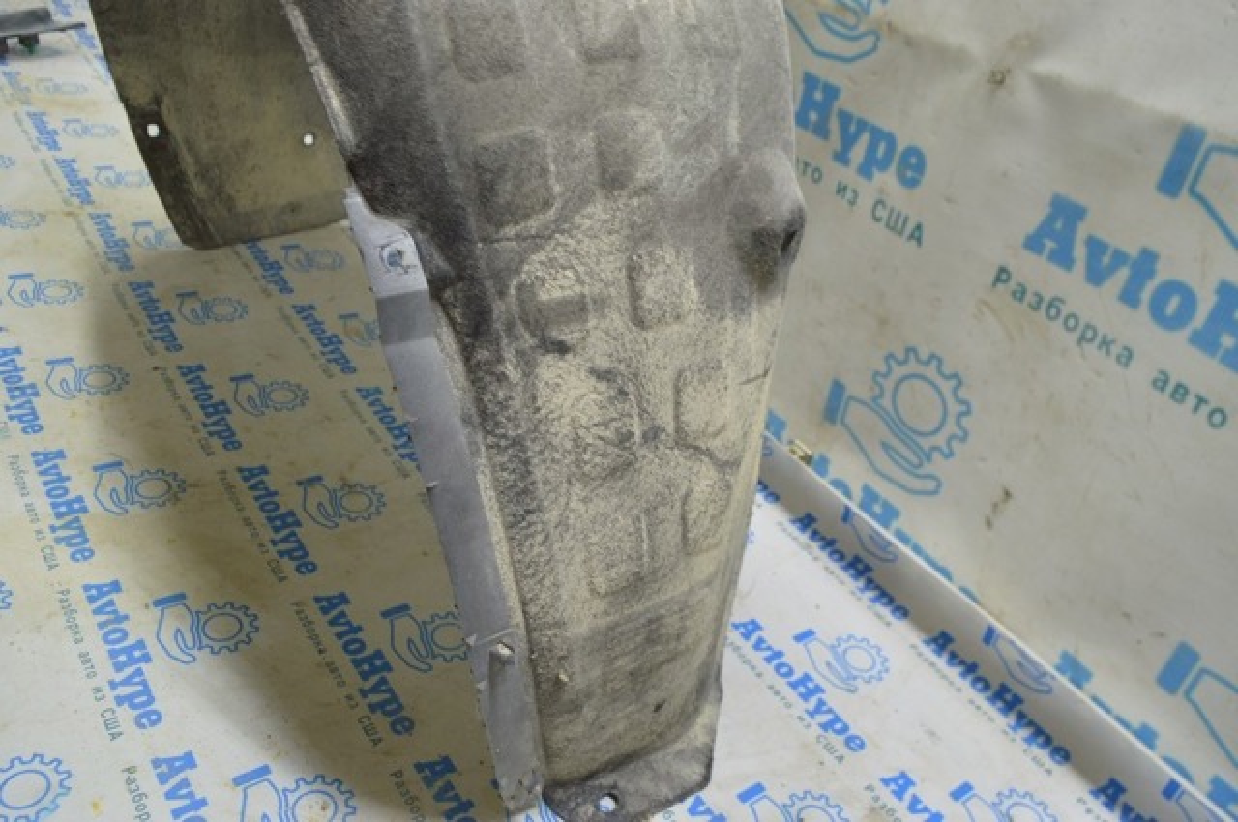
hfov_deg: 62.0
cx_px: 619
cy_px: 411
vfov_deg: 43.5
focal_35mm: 30
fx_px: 1030
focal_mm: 20
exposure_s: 1/20
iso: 400
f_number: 5.6
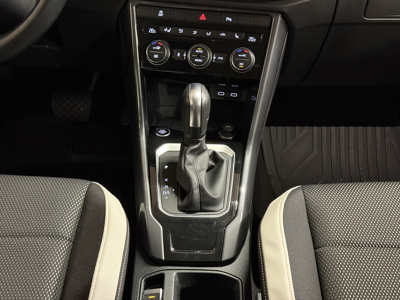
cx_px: 200
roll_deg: -0.4
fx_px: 555
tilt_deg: -33.5
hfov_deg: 39.7
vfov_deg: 30.3
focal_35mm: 48
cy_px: 150
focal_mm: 6.76
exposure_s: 1/40
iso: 500
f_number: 1.78
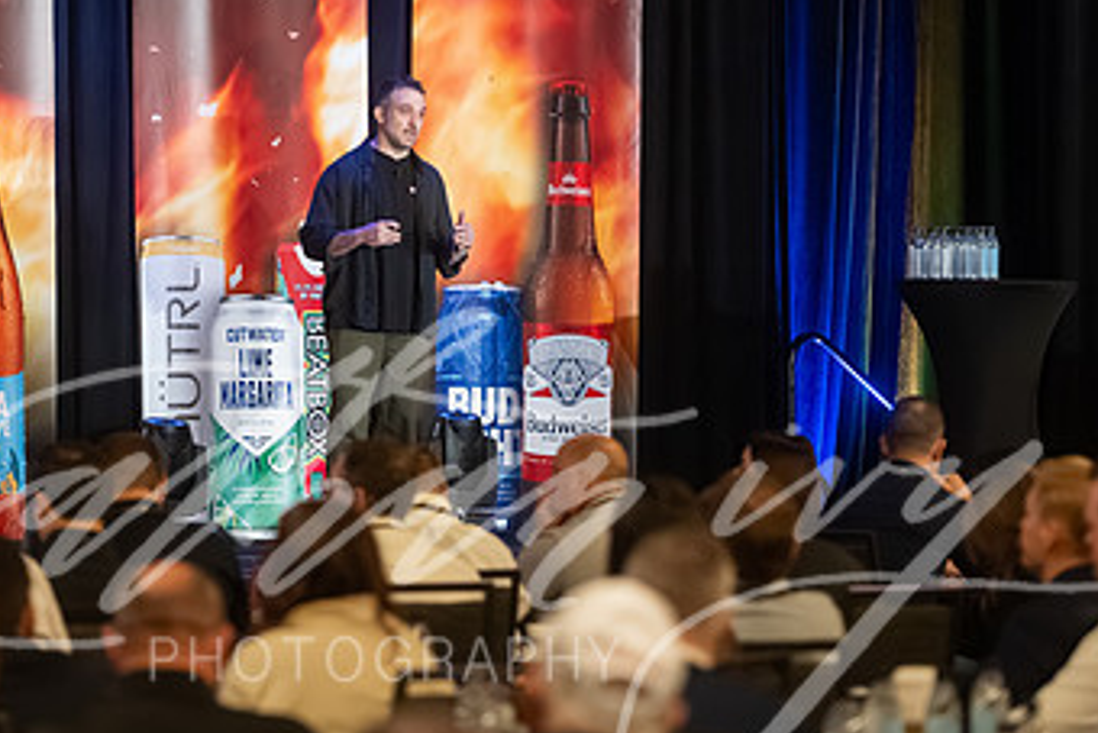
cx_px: 310
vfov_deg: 5.8
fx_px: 7170
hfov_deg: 8.7
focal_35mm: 235
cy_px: 124
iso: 6400
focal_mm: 135
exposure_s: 1/200
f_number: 2.8
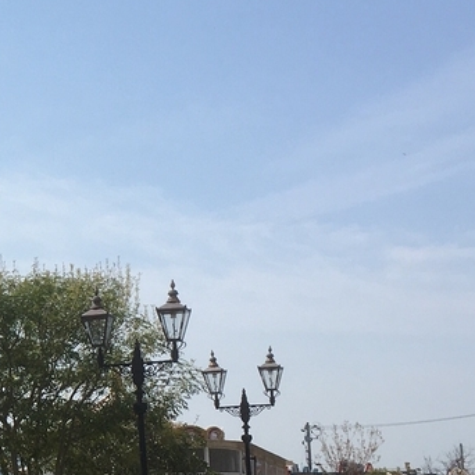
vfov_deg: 19.2
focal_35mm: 90
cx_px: -193
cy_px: 326
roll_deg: +0.4
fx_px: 1397
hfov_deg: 17.7
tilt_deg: +6.8
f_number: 2.2
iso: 25
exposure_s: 1/2137
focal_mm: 4.15
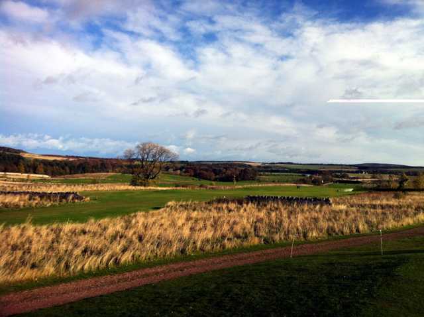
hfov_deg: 52.7
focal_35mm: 35
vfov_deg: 40.6
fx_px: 428
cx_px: 212
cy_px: 158
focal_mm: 3.85
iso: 80
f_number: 2.8
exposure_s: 1/1588
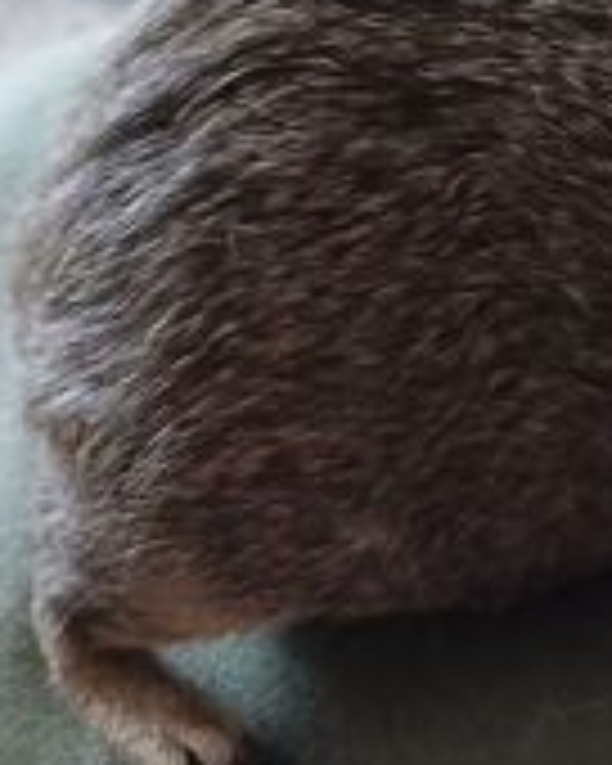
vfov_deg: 25.6
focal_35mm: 73
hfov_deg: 18.9
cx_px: 871
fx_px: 1653
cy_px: 151
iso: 1250
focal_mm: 3.98
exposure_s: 1/14.3
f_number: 1.8
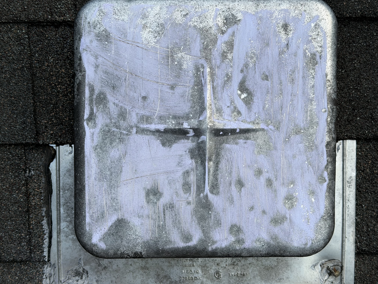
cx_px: 189
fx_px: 524
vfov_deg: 30.3
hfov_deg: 39.7
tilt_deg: -54.2
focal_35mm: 48
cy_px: 142
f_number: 1.78
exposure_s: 1/895
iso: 64
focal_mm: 6.76
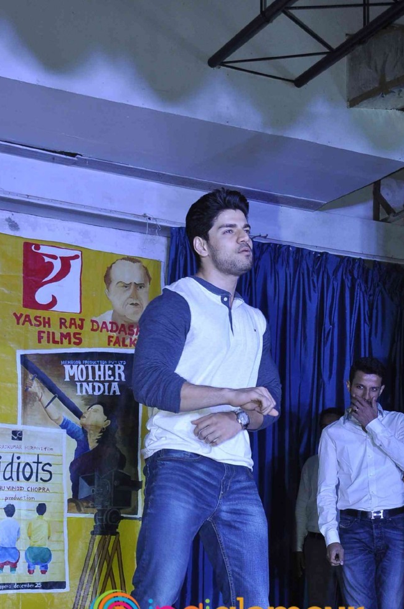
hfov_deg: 18.4
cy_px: 429
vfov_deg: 27.1
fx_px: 1249
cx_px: 226
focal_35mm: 74
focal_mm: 32
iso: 400
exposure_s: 1/100
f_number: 5.6
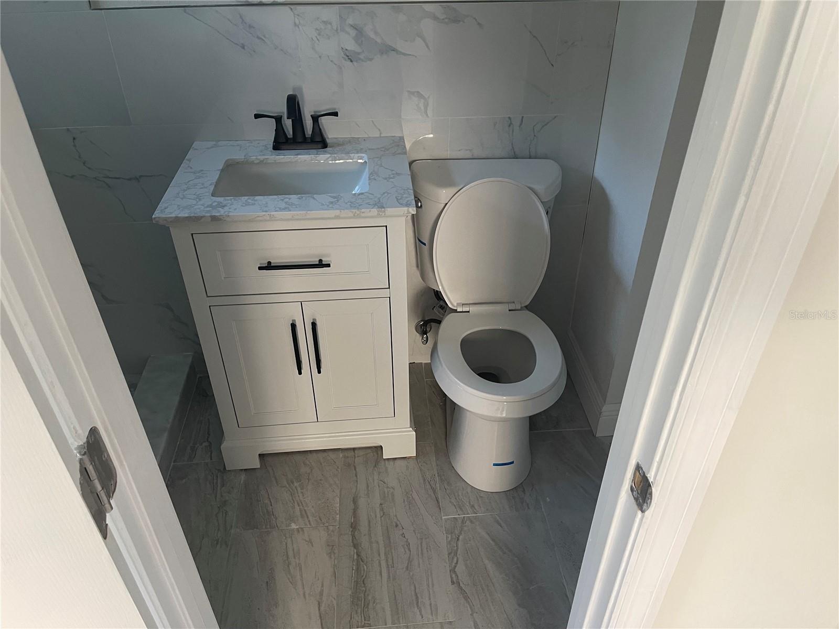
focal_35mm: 25
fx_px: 606
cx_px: 420
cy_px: 314
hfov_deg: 69.4
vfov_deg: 54.9
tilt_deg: -37.0
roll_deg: +1.7
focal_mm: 5.1
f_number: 1.6
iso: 160
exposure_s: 1/60
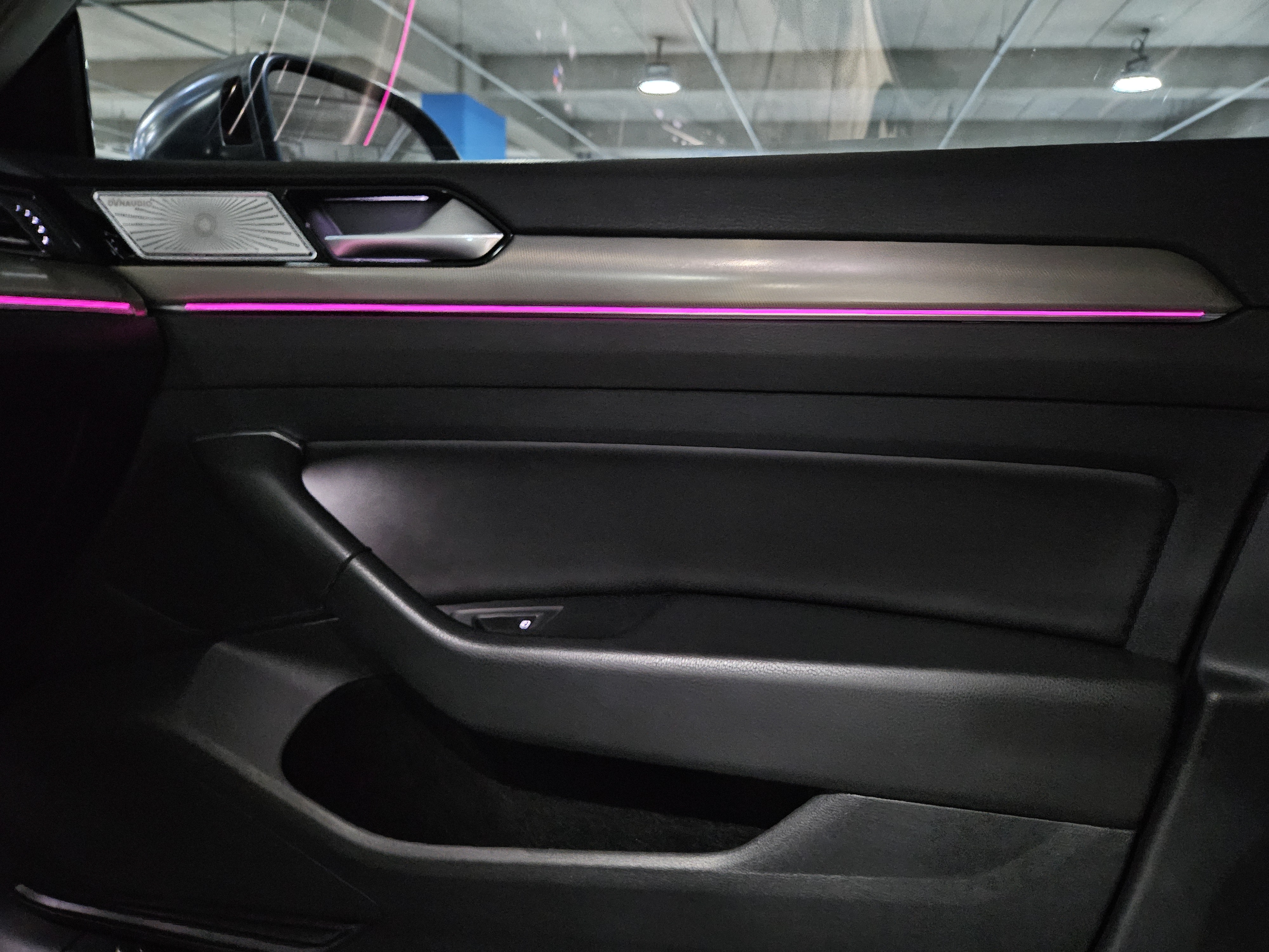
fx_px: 843
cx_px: 634
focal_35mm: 23
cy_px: 476
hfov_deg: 73.9
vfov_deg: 58.9
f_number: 1.8
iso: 3200
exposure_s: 1/15
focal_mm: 5.4
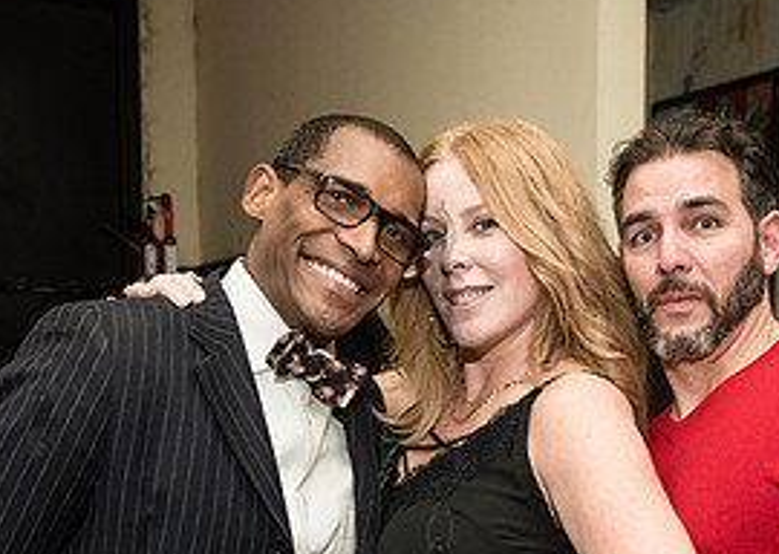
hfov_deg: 32.6
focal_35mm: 60
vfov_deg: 22.9
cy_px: 526
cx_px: 481
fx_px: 1325
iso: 2000
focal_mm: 24
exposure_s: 1/160
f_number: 4.5
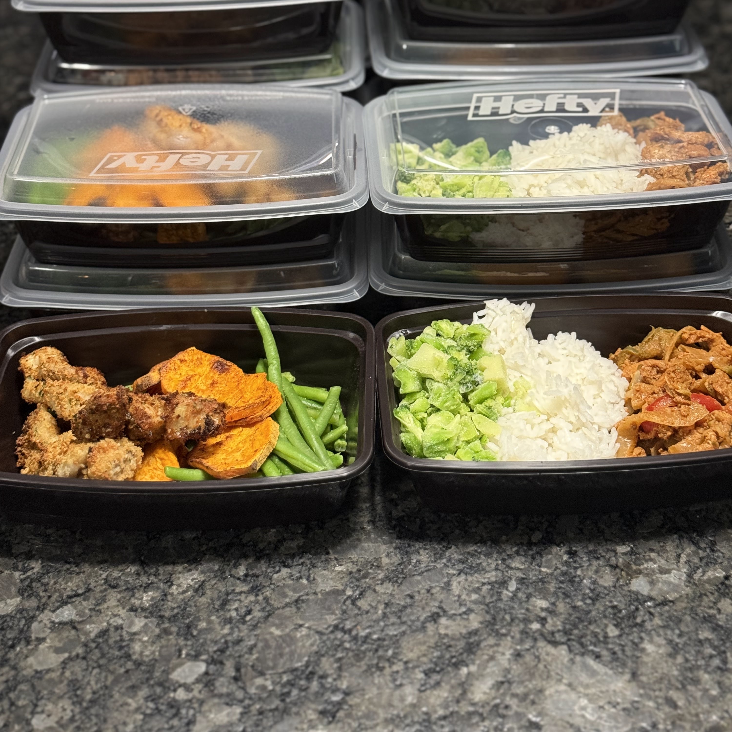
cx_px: 365
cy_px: 279
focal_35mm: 57
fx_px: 1364
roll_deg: +2.2
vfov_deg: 29.9
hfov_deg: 30.0
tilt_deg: -34.5
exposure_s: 1/51
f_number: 1.78
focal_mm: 6.76
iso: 250
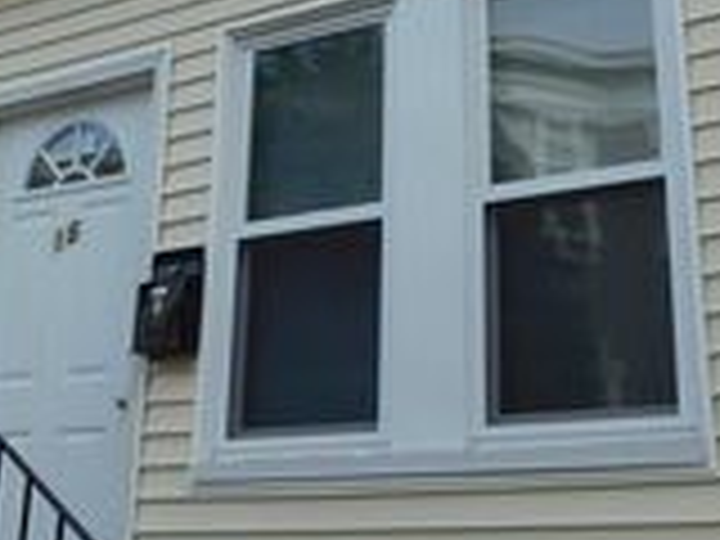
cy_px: 16
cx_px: 220
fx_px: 1498
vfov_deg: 19.9
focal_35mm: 72
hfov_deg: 26.8
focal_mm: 4
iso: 125
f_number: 3
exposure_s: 1/800
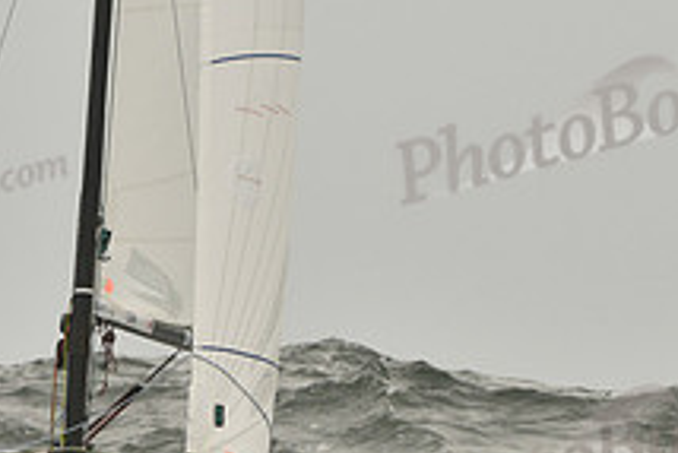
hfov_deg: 1.9
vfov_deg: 1.3
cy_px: 331
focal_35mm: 1086
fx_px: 20466
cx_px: 234
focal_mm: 400
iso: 400
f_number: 7.1
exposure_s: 1/1250
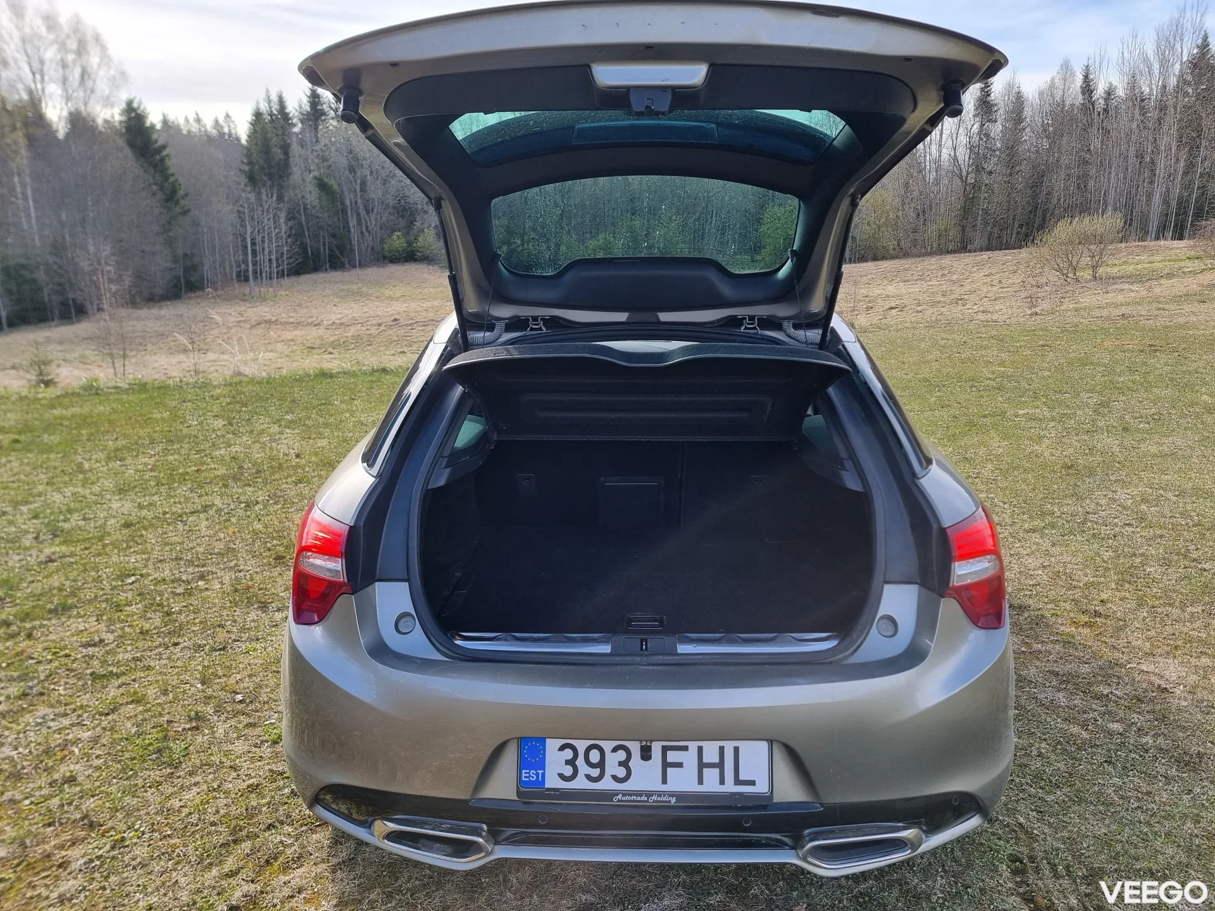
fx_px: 842
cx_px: 608
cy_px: 456
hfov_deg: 71.6
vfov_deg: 56.8
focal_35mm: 24
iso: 50
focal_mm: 6.7
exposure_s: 1/340
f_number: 1.8
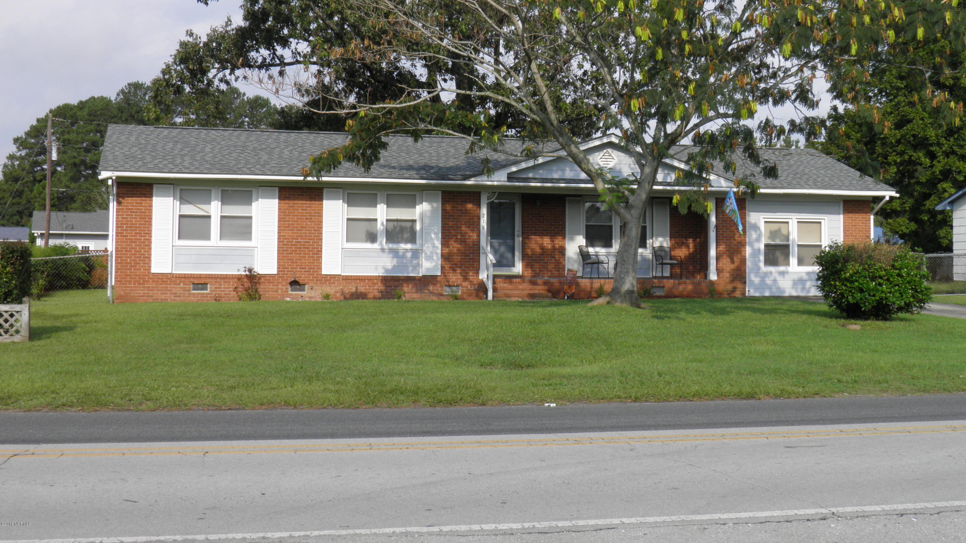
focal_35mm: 48
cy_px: 184
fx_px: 1229
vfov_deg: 24.8
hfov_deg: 42.9
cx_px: 483
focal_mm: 7.9
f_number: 6
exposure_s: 1/250
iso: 50
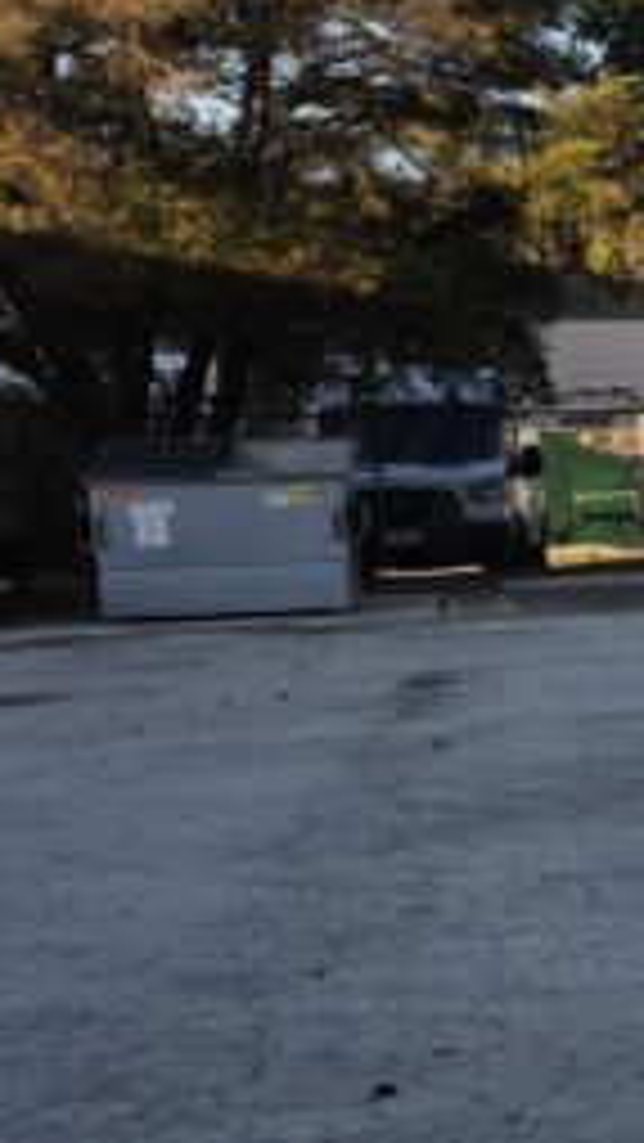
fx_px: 3064
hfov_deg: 8.9
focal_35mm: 101
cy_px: 706
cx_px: 2162
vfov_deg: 21.1
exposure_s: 1/1899
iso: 80
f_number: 1.7
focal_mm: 6.25
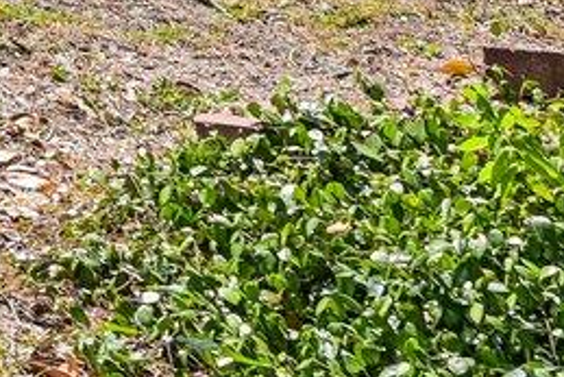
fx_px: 2477
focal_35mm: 158
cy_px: -783
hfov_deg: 9.7
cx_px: -1174
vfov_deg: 7.5
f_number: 5.6
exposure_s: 1/350
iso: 100
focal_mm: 20
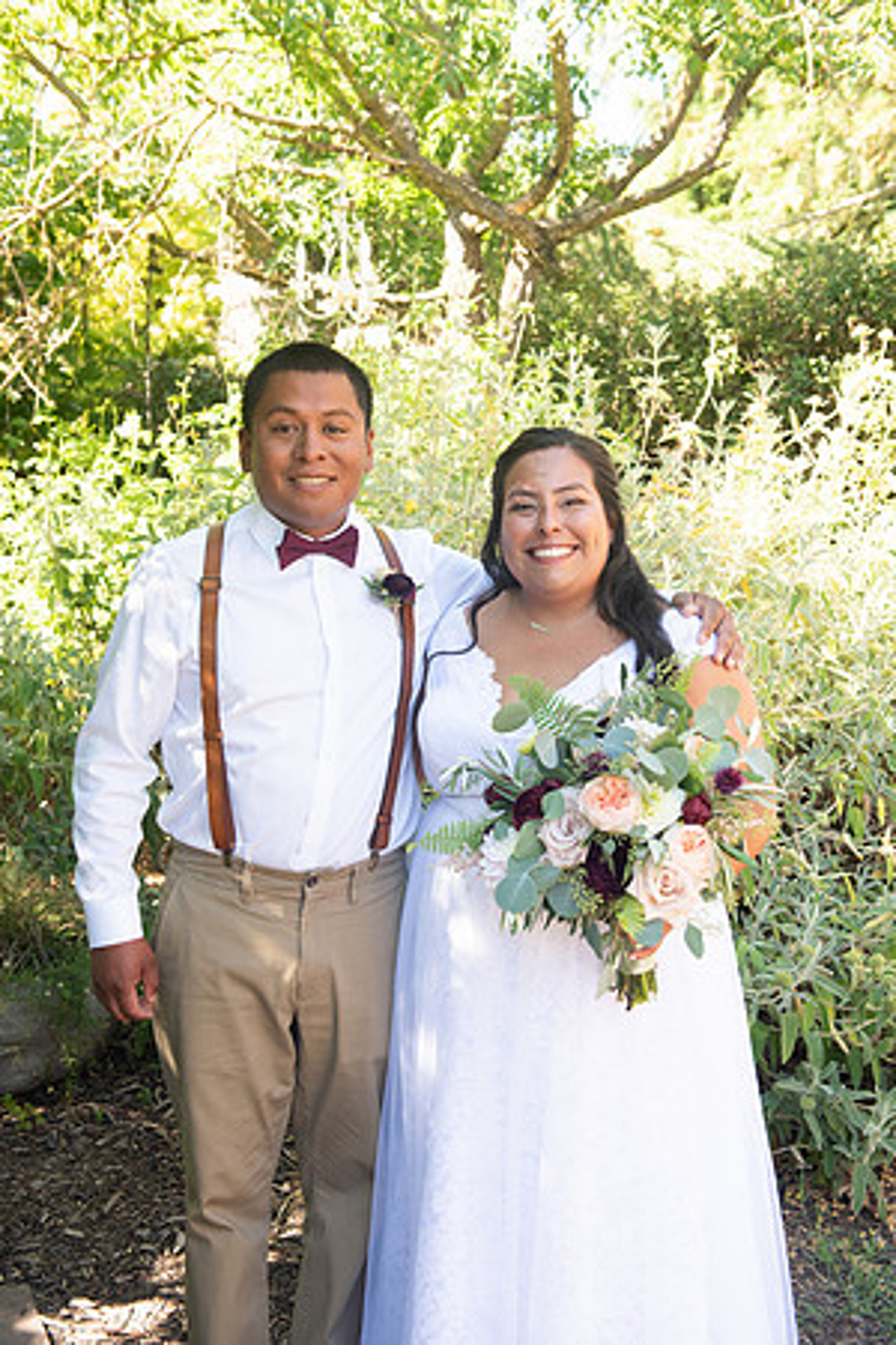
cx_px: 448
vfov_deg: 43.6
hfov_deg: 29.9
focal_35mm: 45
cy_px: 672
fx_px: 1680
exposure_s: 1/250
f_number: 4.5
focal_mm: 45
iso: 640
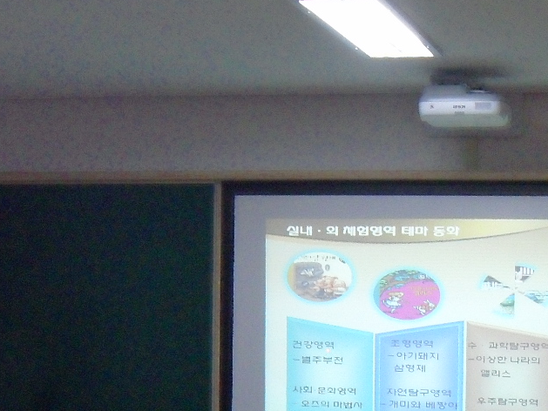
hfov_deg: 17.2
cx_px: 393
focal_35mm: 114
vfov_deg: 12.7
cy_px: 477
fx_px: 1805
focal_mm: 6.3
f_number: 3.6
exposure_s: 1/60
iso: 400
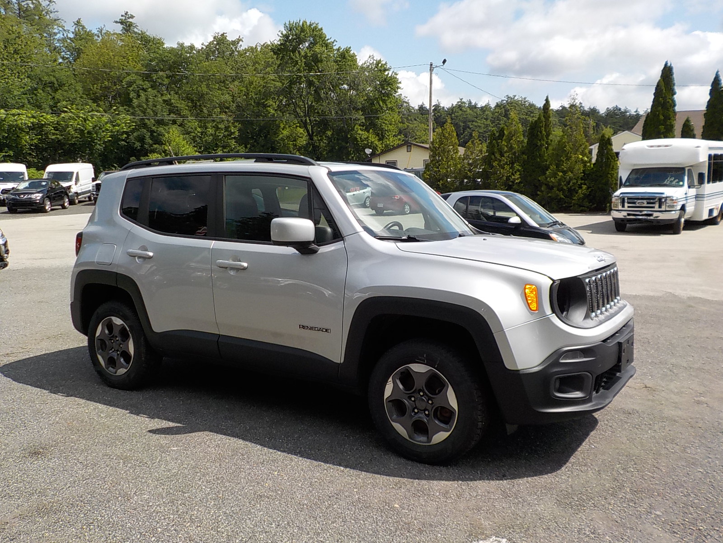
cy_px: 272
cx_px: 362
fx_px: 627
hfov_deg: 60.0
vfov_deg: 46.8
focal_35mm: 30
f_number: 3.3
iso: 125
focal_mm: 4.1
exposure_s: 1/1250
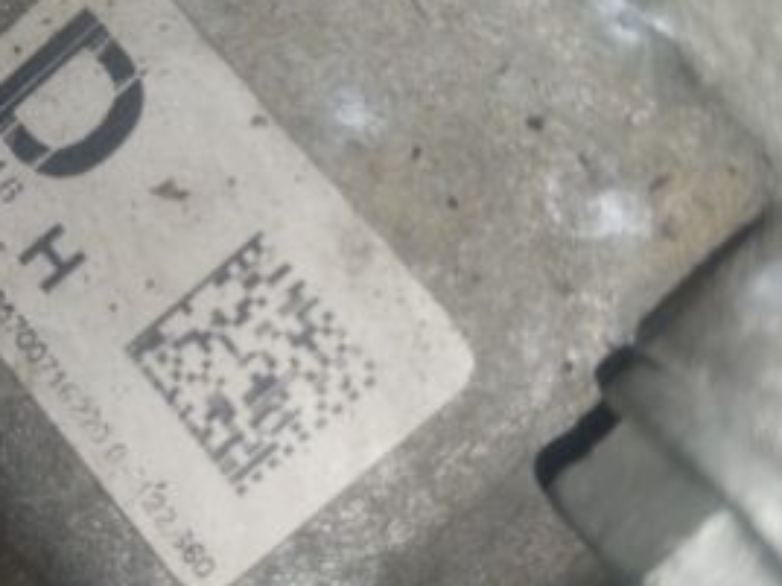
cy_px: 268
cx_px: 190
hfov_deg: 33.6
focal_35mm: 56
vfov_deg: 26.1
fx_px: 1265
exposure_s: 1/643
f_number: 1.8
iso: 40
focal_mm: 5.23
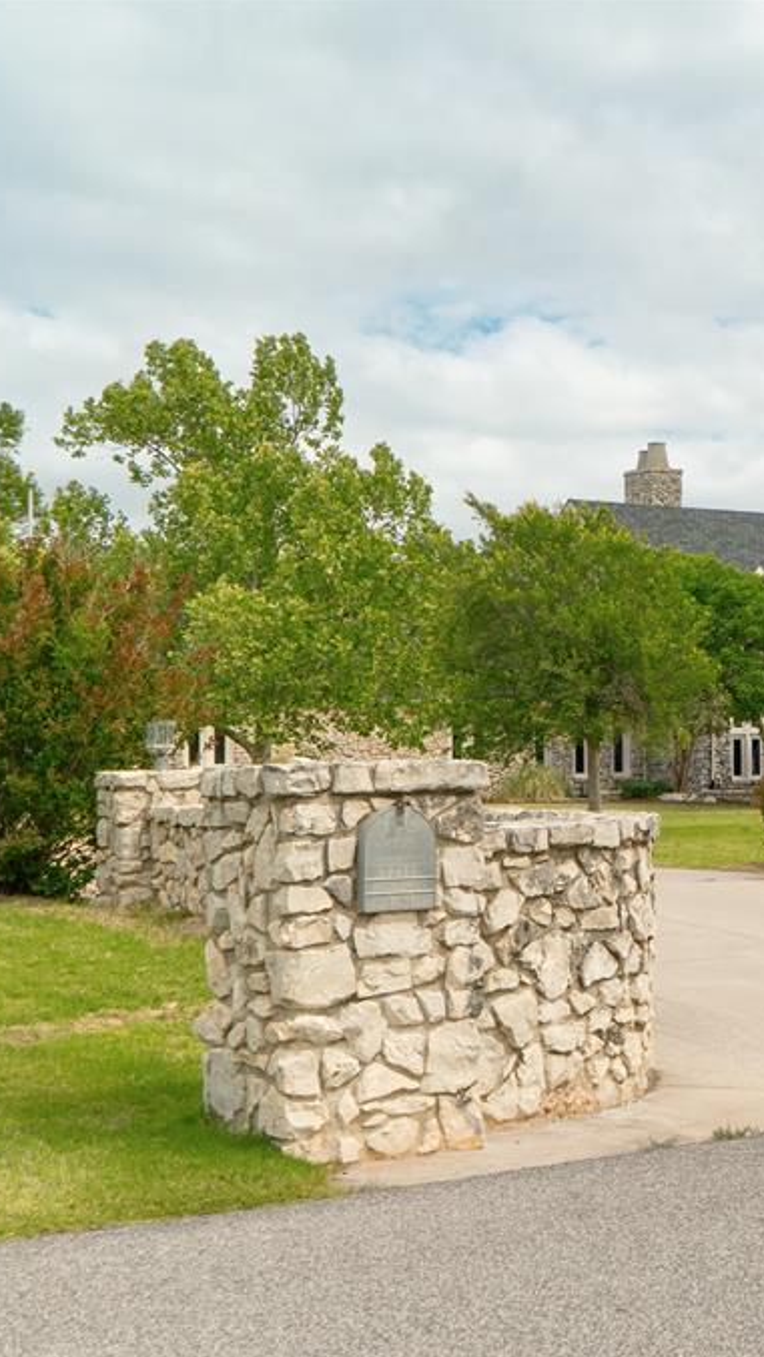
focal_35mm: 57
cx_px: 969
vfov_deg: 36.6
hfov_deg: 19.6
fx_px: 2052
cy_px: 680
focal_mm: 24
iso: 100
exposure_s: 1/100
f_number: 9
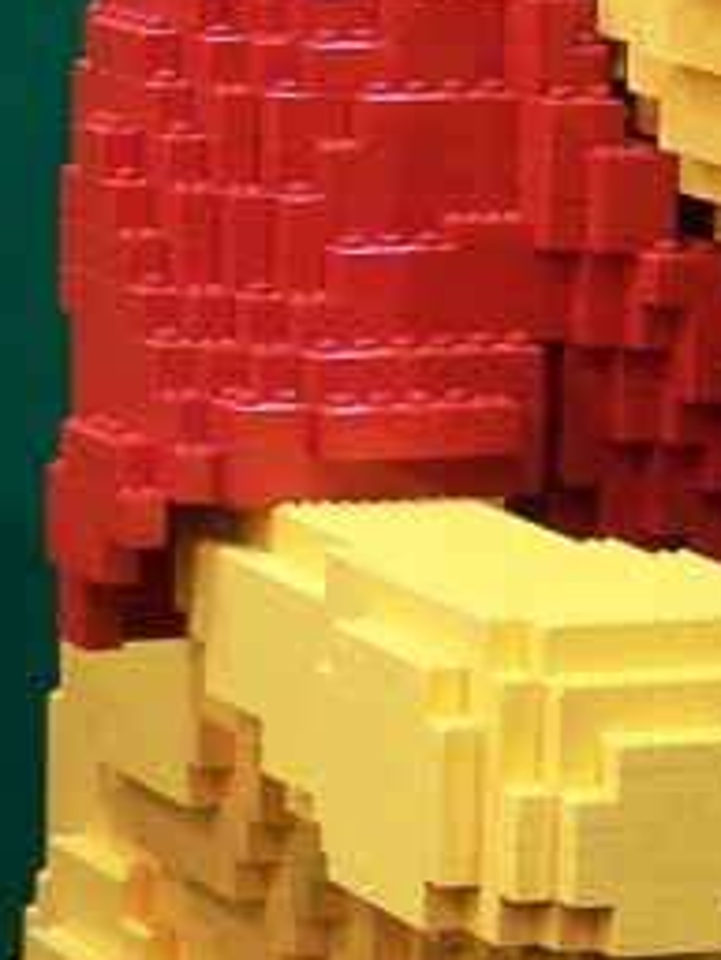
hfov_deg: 5.4
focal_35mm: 275
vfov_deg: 7.2
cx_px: 923
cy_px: 523
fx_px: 7631
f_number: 3.2
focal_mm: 11.5
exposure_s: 1/2
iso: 80
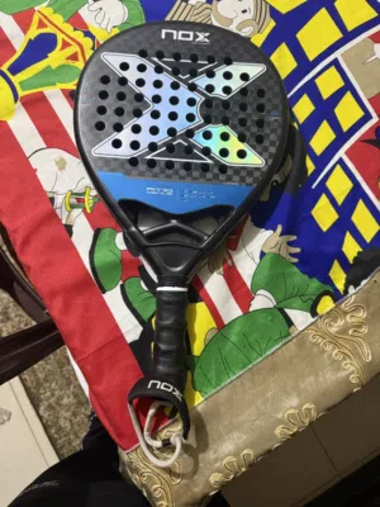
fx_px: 351
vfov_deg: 71.6
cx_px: 190
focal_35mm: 24
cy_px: 254
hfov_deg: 56.8
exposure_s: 1/50
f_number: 1.78
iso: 640
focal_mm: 6.76
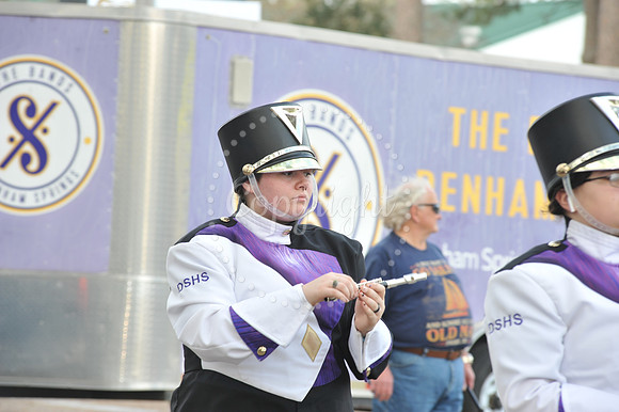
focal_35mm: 200
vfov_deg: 6.9
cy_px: 206
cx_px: 310
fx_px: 3437
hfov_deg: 10.3
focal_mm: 200
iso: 250
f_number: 9
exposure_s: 1/80
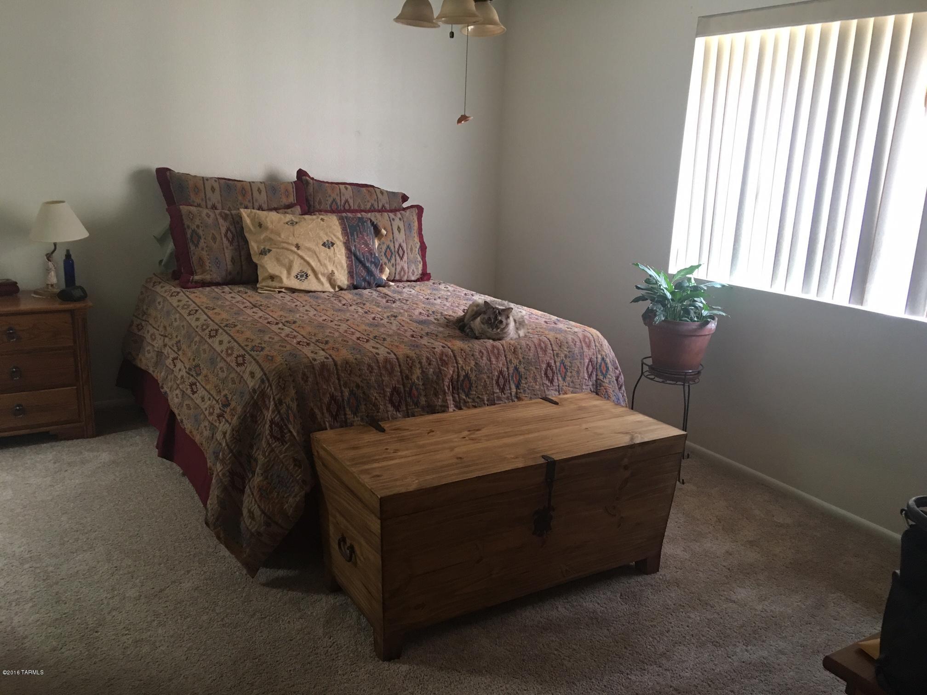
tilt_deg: -13.3
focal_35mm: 29
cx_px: 464
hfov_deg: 61.7
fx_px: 777
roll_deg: -1.5
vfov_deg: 48.2
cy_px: 348
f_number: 2.2
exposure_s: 1/10
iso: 80
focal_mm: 4.15
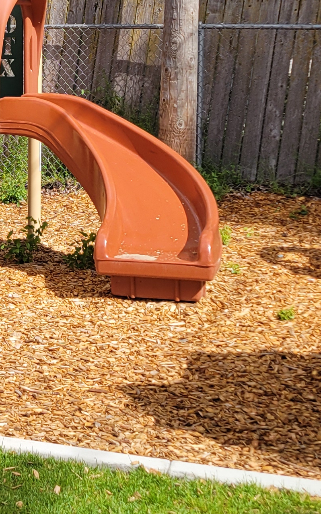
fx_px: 1218
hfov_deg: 13.7
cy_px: 88
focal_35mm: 87
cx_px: -221
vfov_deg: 23.4
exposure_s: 1/2134
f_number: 1.8
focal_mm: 5.4
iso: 40
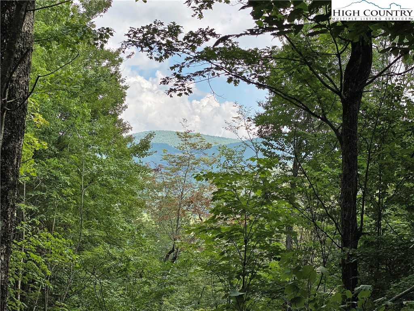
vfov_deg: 28.0
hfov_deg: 36.8
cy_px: 156
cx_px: 207
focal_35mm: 52
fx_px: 622
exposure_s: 1/1497
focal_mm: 6
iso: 20
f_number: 2
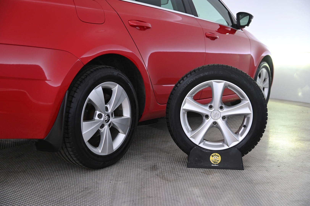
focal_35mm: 44
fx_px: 379
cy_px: 103
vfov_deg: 30.5
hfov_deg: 44.5
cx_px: 155
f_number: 4
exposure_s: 1/80
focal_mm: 44
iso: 2000
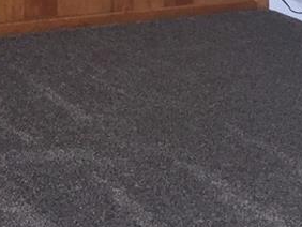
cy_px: -257
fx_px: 1345
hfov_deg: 12.5
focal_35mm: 154
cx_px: -80
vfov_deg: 9.0
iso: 40
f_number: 2.2
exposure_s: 1/30
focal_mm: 4.15
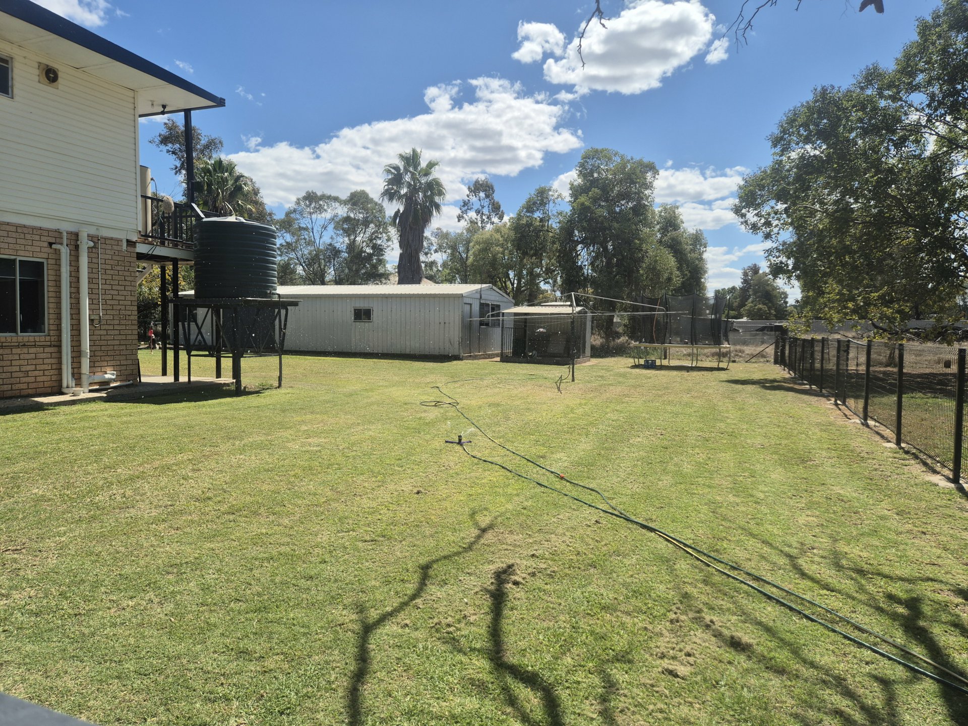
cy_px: 363
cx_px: 484
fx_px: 643
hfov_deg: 73.9
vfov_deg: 58.9
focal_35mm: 23
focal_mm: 5.4
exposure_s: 1/1980
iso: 25
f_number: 1.8
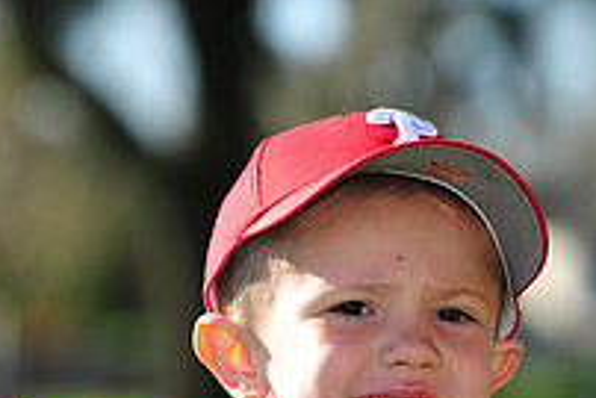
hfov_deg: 5.3
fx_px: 6411
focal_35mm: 387
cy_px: 445
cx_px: 301
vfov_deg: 3.6
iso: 200
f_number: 4.5
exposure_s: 1/800
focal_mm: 135
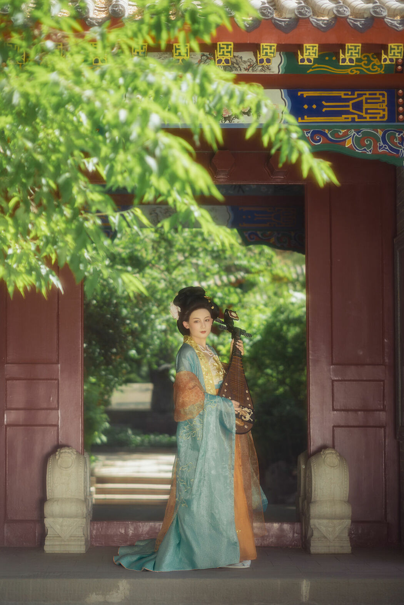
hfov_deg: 16.1
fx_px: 1431
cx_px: 202
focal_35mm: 85
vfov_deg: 23.9
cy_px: 302
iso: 100
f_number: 2
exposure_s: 1/800
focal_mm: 85
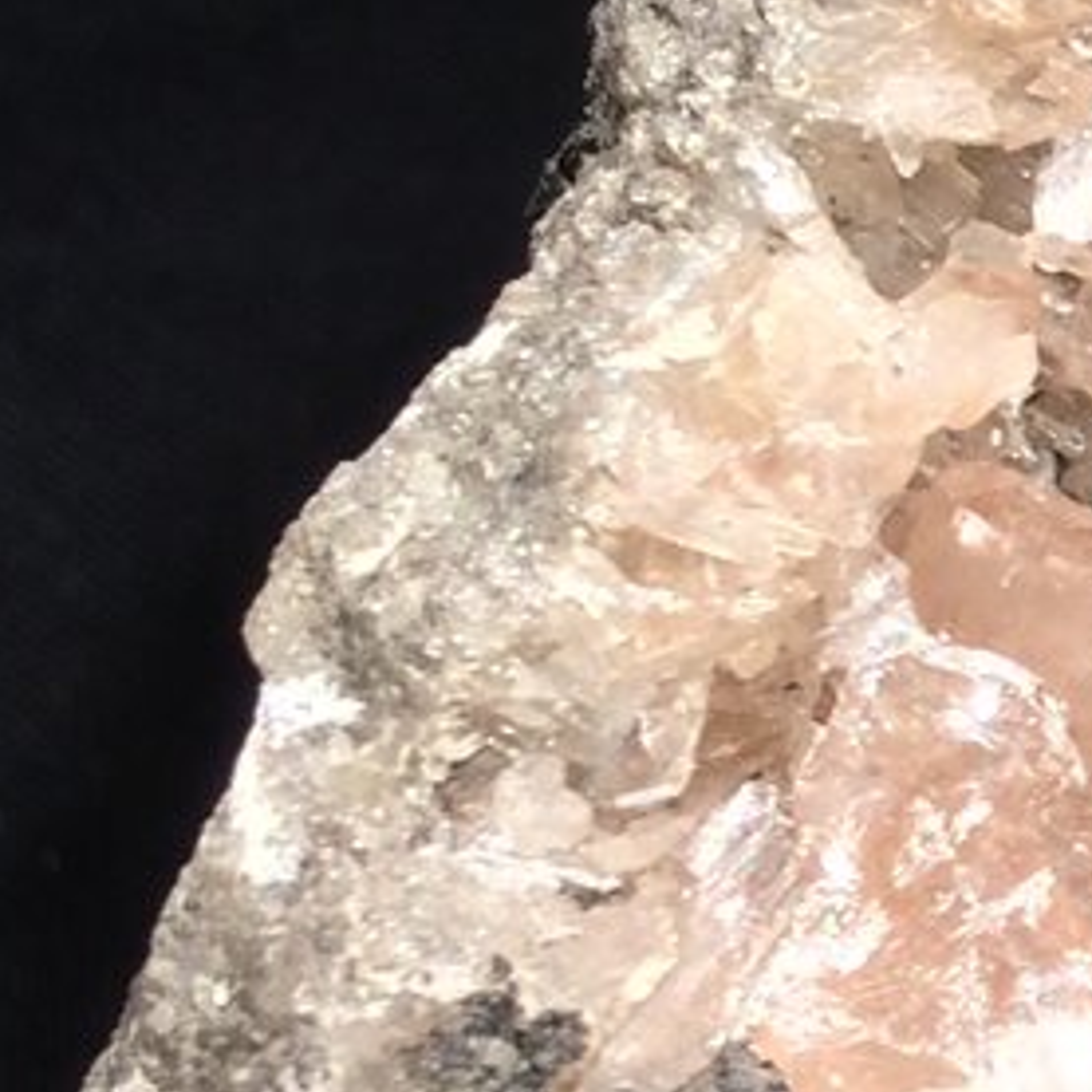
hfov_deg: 10.4
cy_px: 1092
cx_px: 2476
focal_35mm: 148
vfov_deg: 11.7
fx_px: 5282
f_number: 2.2
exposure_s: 1/60
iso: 50
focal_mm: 4.15
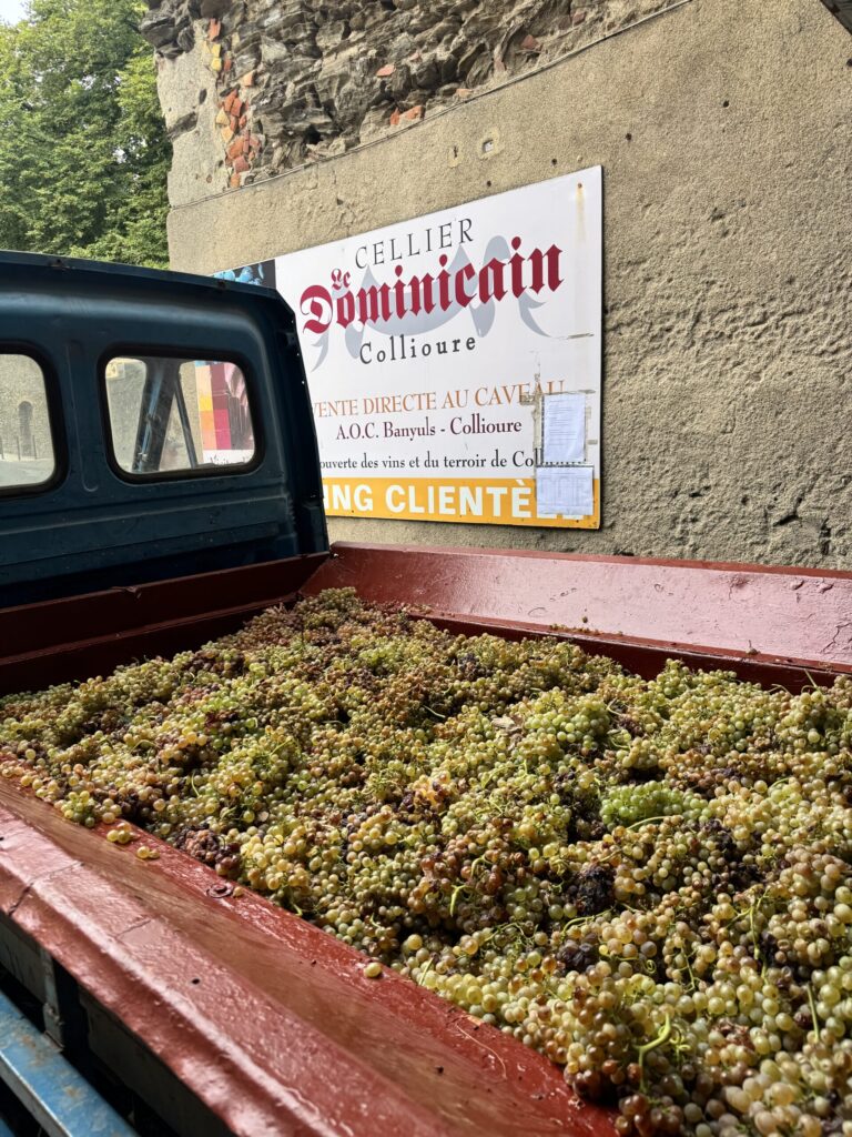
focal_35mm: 24
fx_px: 788
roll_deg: +1.4
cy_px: 568
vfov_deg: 71.6
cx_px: 426
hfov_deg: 56.8
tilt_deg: -8.1
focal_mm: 6.76
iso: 80
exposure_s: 1/549
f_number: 1.78
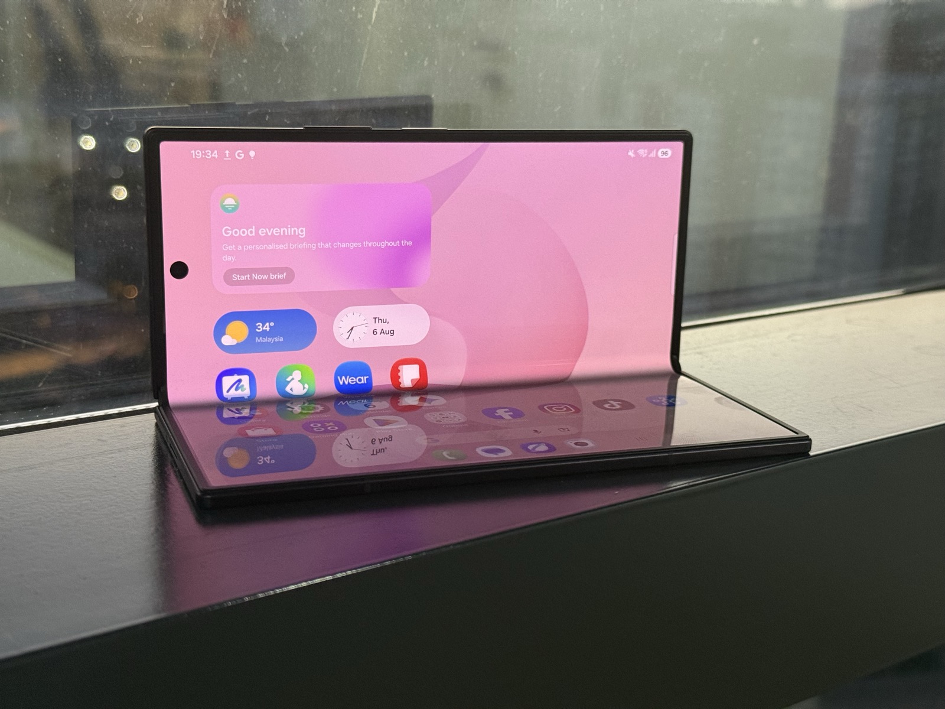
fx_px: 1310
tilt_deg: -14.7
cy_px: 354
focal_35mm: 48
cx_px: 472
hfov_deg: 39.7
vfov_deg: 30.3
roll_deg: -2.0
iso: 250
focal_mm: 6.76
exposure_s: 1/60
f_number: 1.78
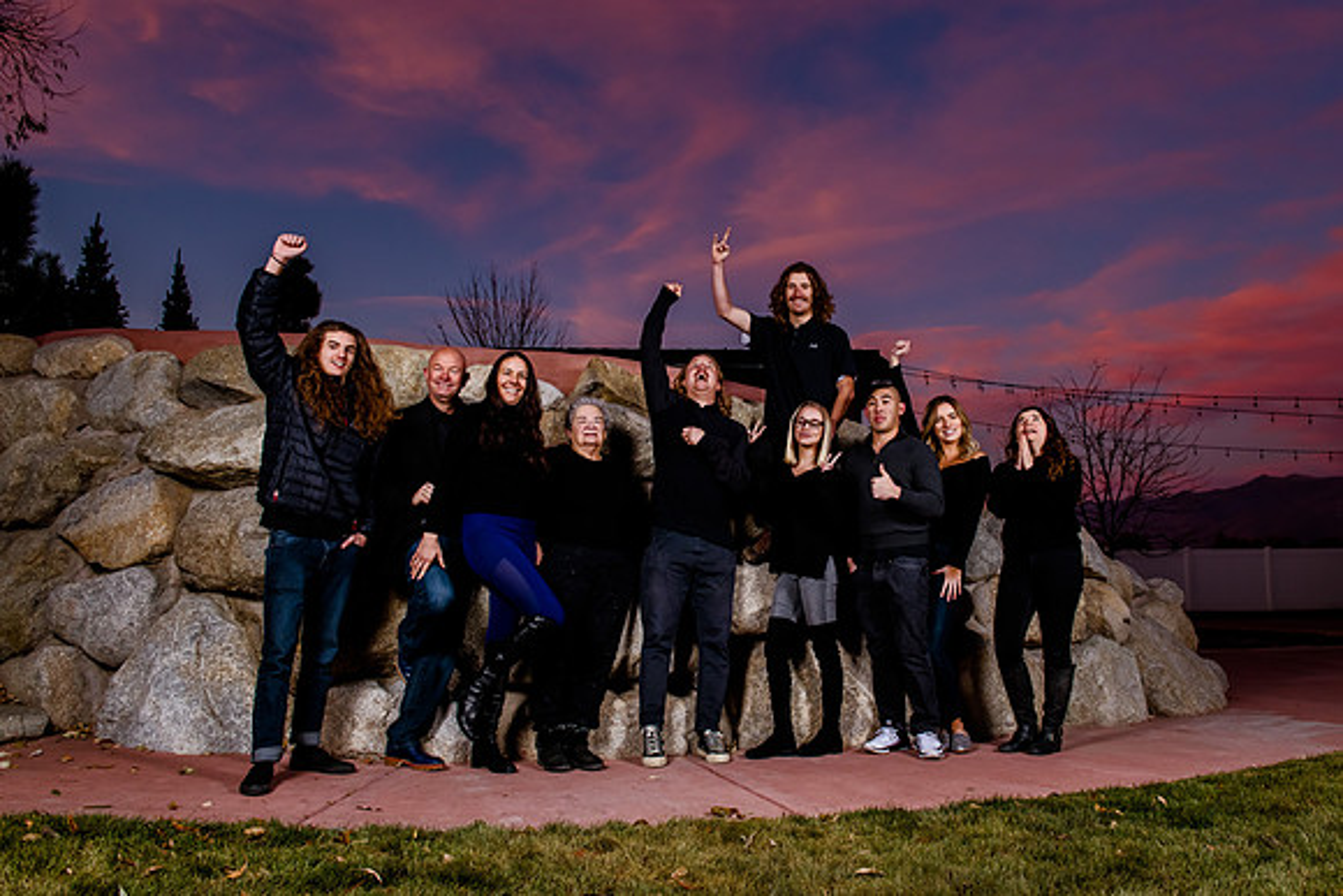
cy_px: 436
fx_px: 1053
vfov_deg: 46.1
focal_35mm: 28
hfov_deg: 65.0
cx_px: 729
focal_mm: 26
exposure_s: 1/160
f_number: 7.1
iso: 800
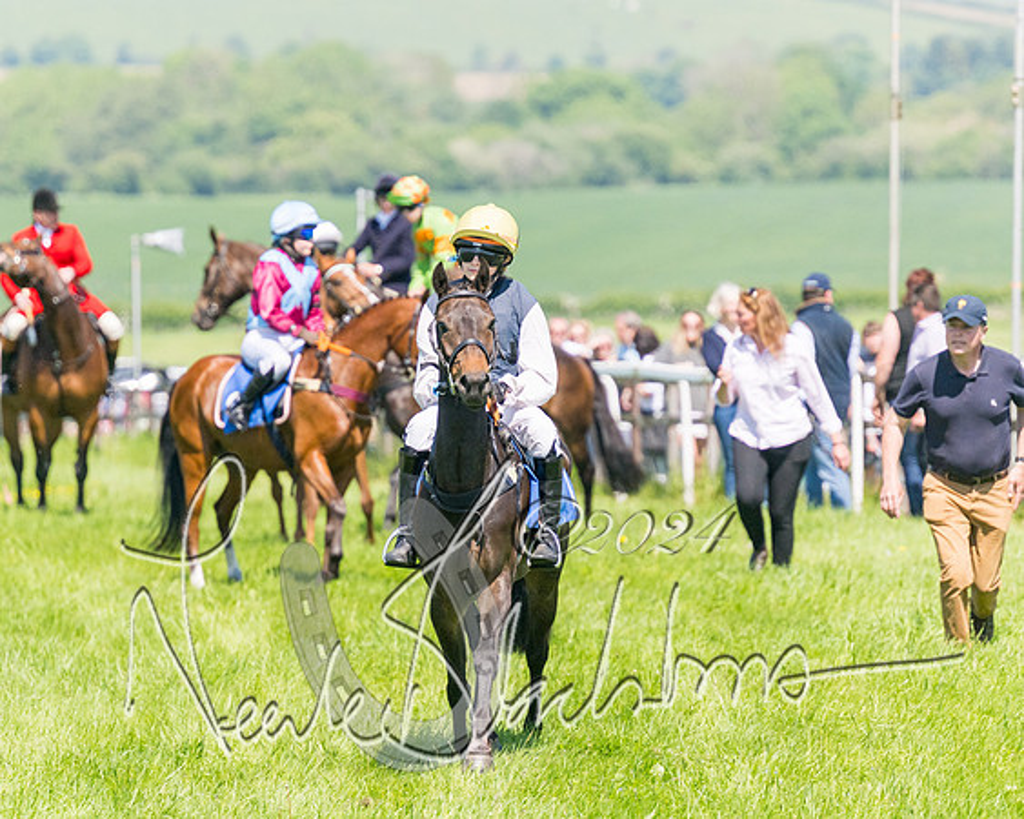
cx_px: 492
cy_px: 409
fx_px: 9234
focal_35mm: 305
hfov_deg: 6.3
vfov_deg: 5.1
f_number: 4
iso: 400
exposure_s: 1/6400
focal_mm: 180
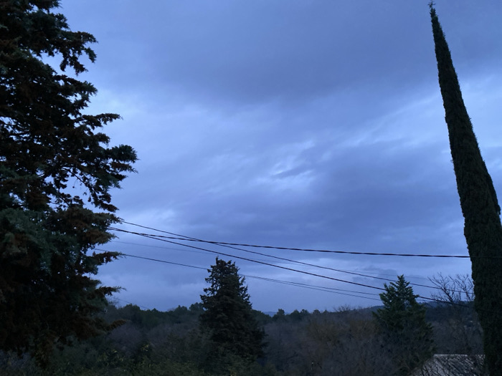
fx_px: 377
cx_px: 251
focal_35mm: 26
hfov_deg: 67.3
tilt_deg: +19.4
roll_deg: -0.2
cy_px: 188
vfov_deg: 53.1
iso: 500
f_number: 1.8
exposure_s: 1/40
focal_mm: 4.25
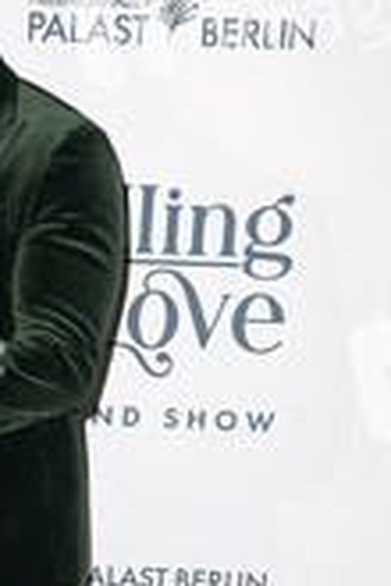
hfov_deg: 11.1
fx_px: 1971
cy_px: 536
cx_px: -75
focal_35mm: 121
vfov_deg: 16.7
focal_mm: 50
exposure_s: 1/250
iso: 640
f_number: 5.6
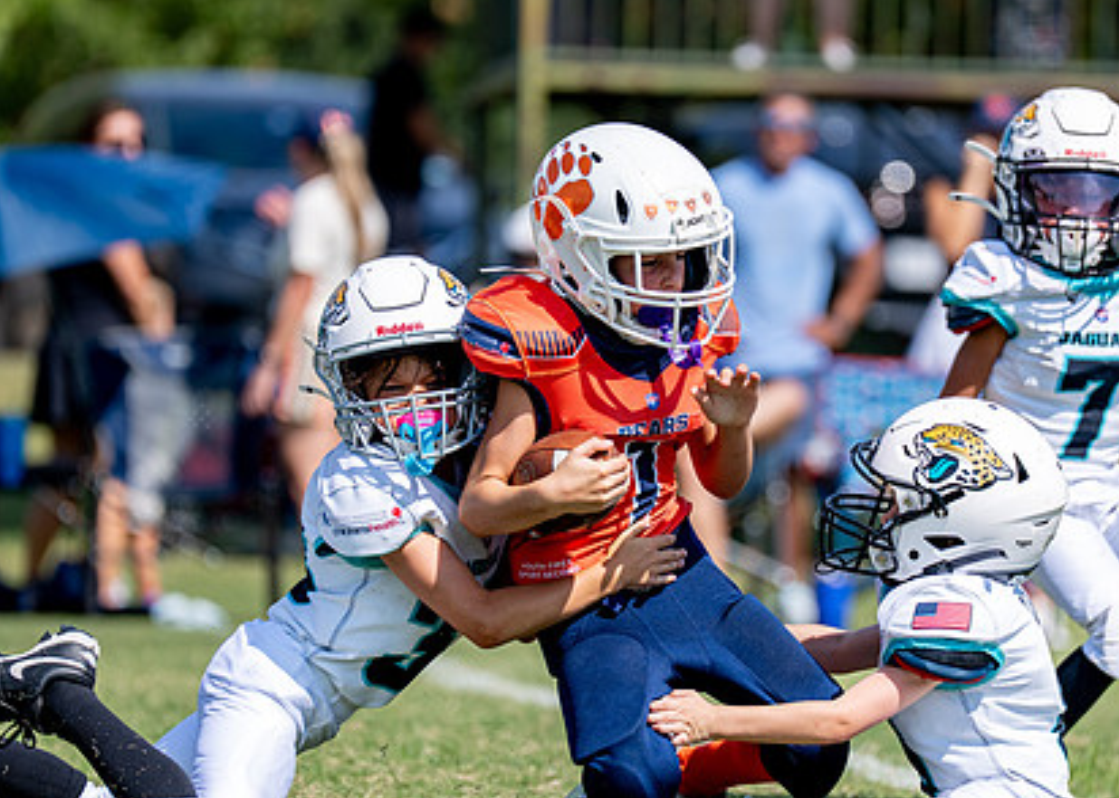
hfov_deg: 5.2
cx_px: 744
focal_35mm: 388
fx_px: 12327
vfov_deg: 3.7
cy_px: 378
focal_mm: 200
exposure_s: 1/2500
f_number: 2.8
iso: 125
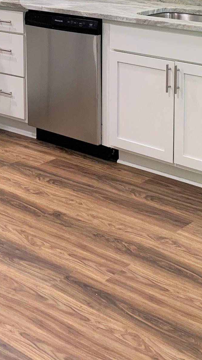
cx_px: 58
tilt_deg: -8.9
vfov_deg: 28.4
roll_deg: -0.3
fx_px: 676
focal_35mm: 71
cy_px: 22
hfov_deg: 16.9
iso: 64
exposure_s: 1/60
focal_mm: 4.25
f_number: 1.8
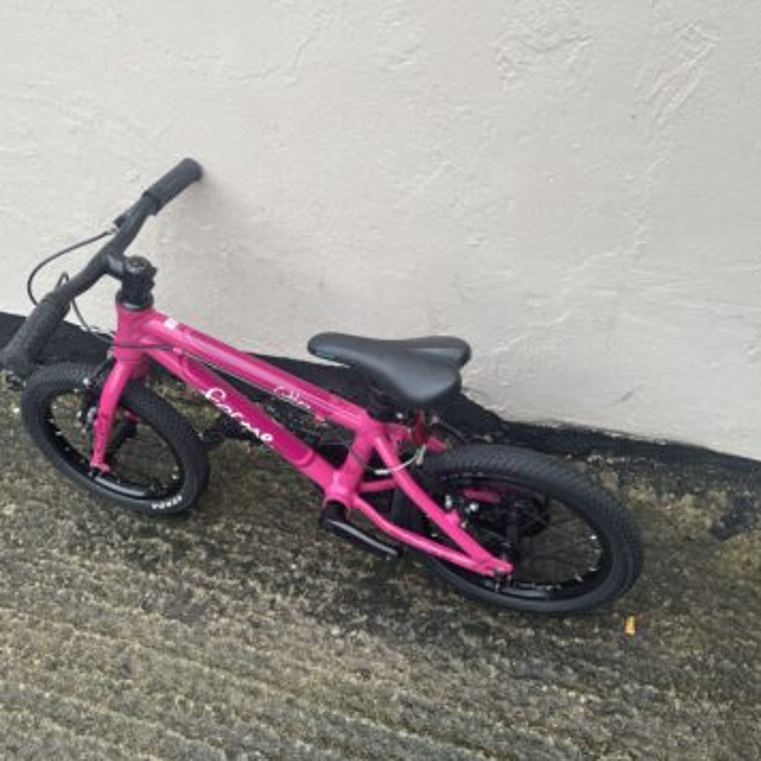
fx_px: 771
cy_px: 380
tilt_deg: -47.4
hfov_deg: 52.2
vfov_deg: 52.5
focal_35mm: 31
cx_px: 310
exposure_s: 1/121
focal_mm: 4.2
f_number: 1.6
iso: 80
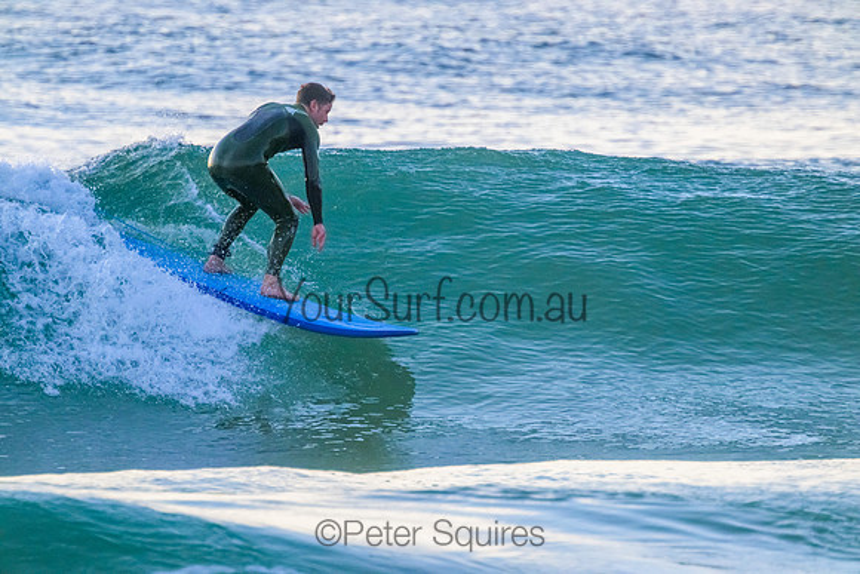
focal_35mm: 800
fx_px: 19115
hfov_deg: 2.6
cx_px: 430
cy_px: 287
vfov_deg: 1.7
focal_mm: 800
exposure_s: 1/1600
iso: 4000
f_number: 11
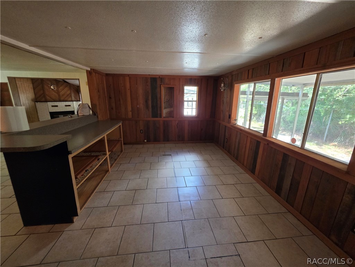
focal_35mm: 13
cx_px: 178
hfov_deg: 106.2
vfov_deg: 89.9
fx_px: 133
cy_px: 134
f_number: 1.9
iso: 400
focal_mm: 2.2
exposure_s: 1/60
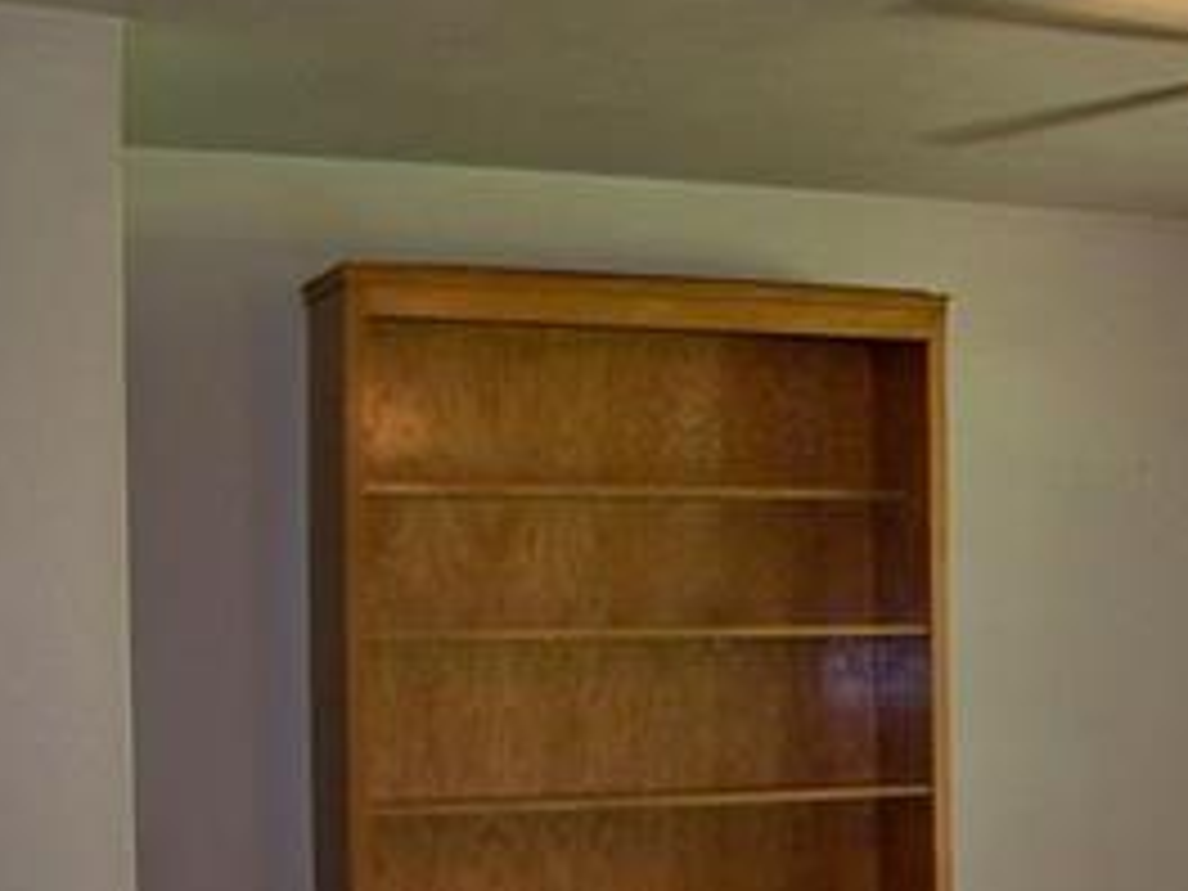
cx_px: 1332
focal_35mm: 80
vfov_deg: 18.2
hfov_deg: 22.9
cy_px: 778
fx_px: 2746
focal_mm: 5.85
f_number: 2.8
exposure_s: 1/30
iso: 200
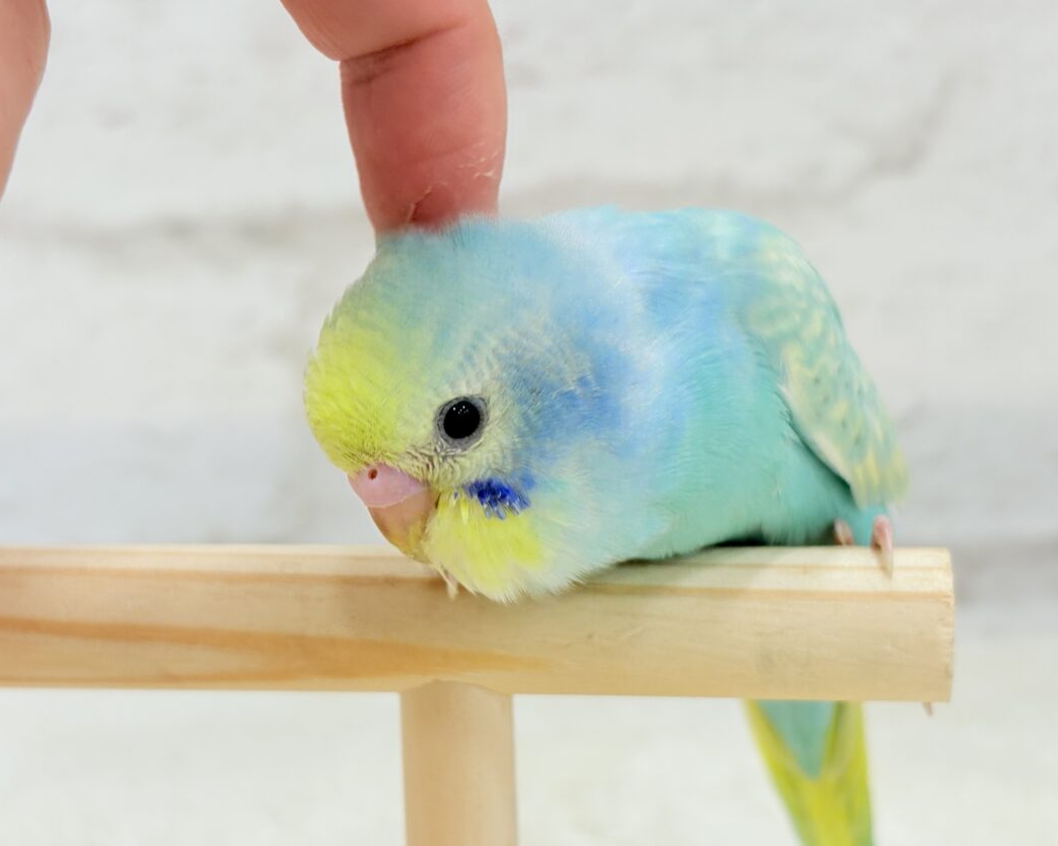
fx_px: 1816
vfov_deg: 26.2
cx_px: 511
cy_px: 405
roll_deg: +3.3
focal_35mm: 58
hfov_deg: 32.5
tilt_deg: -7.8
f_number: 1.6
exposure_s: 1/100
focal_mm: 5.96
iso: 80
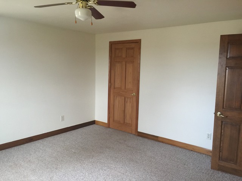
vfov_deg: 48.2
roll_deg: -1.6
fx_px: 203
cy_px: 90
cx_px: 121
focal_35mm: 29
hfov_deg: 61.7
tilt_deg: -5.3
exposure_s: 1/15
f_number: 2.2
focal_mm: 4.15
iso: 80
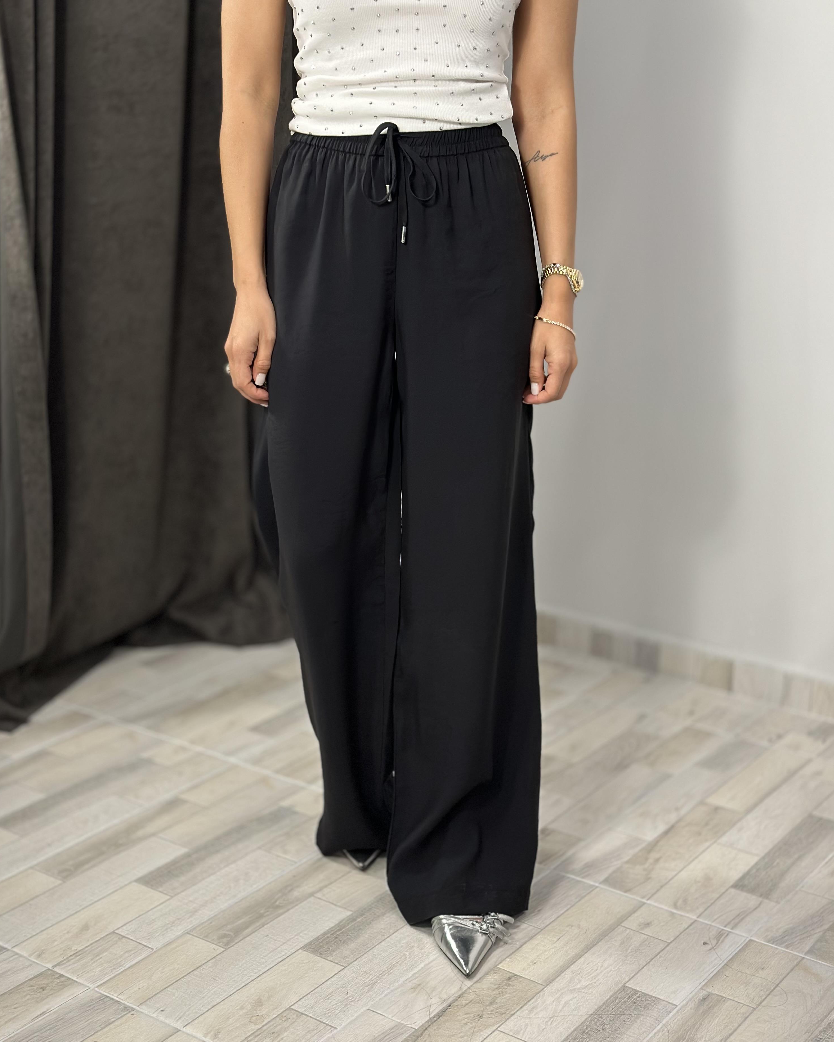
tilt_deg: -16.7
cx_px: 414
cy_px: 547
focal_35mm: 51
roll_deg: -1.2
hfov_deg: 29.7
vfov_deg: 36.6
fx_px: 1574
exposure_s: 1/100
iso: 250
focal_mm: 6.86
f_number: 1.78
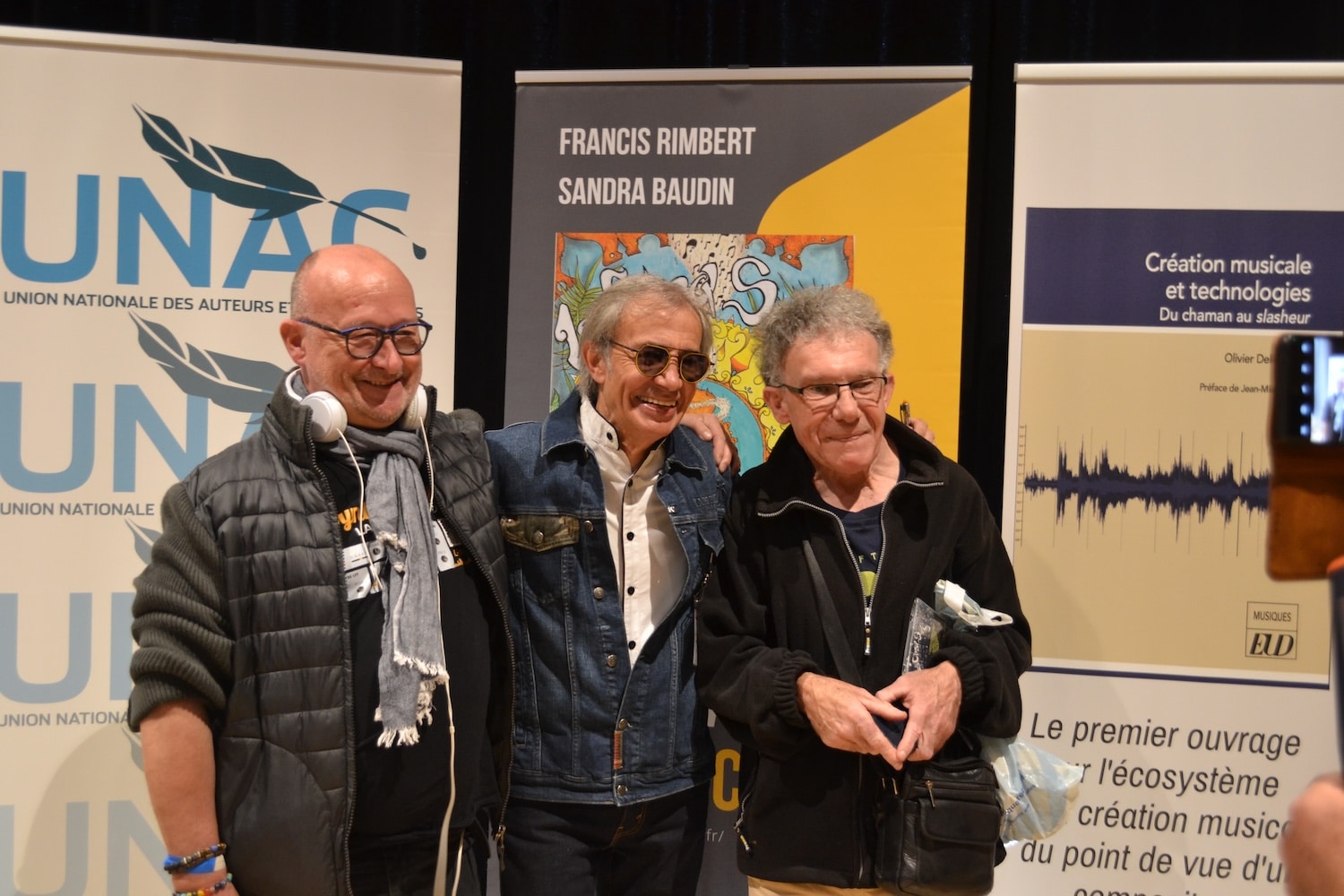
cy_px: 448
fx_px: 1344
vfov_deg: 36.9
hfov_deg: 53.1
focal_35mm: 36
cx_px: 672
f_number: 4
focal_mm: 24
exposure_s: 1/15
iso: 1000
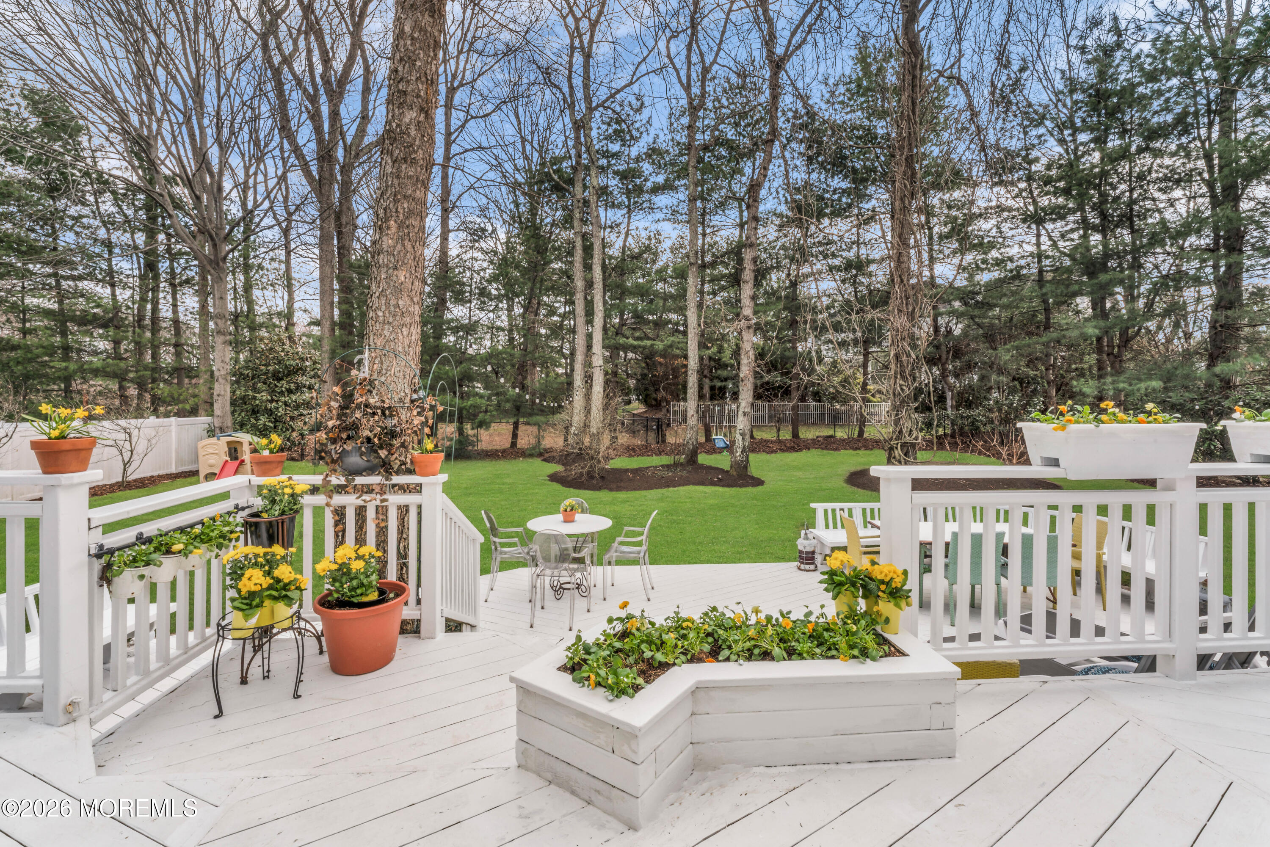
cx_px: 635
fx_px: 540
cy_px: 424
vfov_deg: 76.2
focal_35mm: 15
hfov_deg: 99.3
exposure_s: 1/25
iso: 125
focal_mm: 15.3
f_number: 22
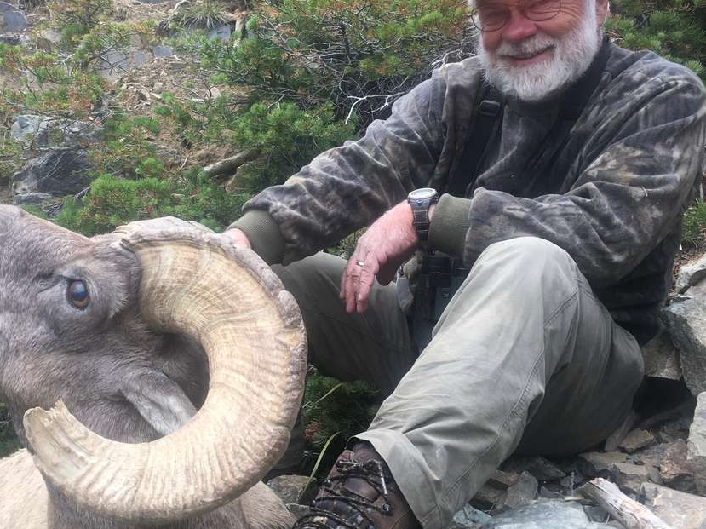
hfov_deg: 44.3
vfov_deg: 34.3
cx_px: 251
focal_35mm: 42
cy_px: 240
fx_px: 856
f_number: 2.2
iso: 25
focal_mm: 4.15
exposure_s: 1/120
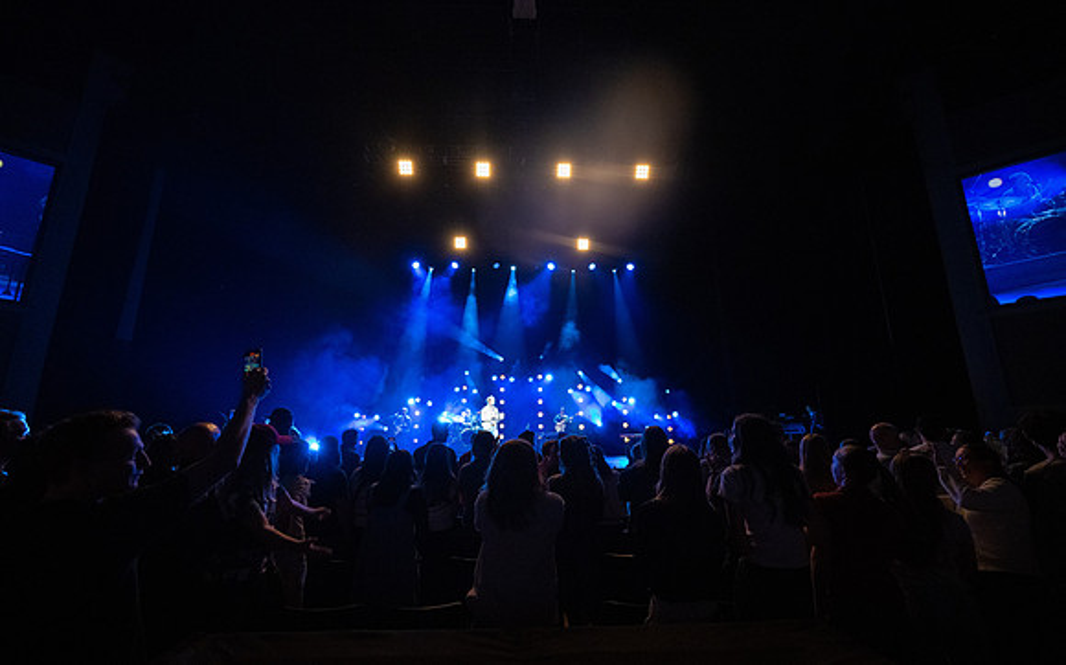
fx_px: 428
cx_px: 540
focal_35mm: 15
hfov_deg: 102.5
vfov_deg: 75.7
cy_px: 343
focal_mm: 14
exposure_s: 1/200
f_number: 4
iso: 7200
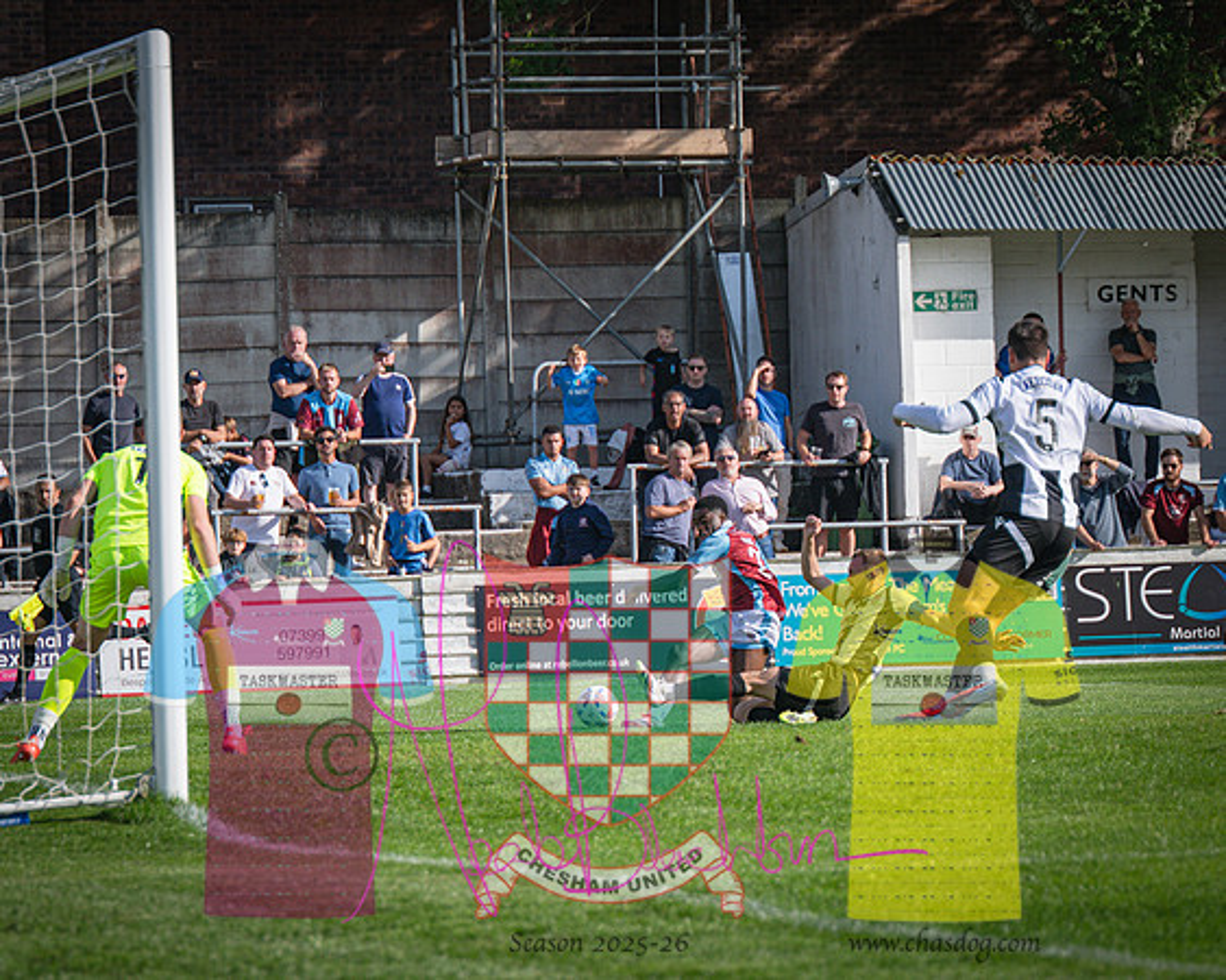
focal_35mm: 244
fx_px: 8853
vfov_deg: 6.3
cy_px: 544
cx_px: 673
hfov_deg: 7.9
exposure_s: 1/2500
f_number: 4
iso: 200
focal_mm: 130
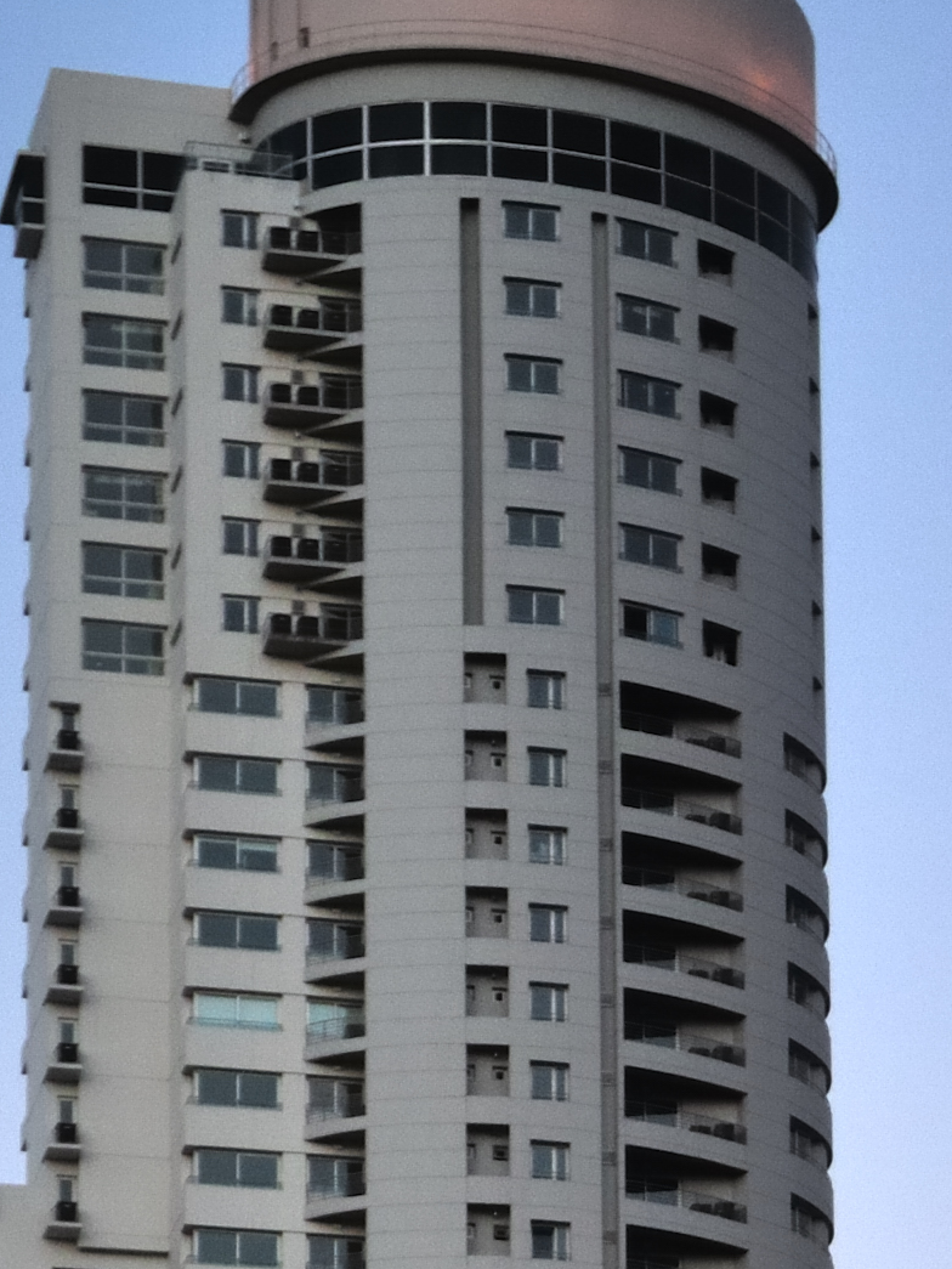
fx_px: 7809
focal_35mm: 213
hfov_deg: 6.9
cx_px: 1080
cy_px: 1874
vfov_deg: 9.1
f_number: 3.5
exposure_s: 1/60
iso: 100
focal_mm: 13
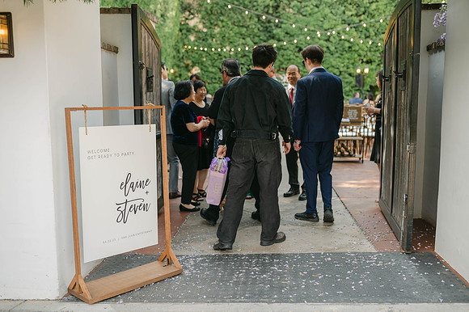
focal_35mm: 36
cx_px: 234
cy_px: 156
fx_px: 466
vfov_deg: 37.0
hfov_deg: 53.4
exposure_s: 1/500
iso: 100
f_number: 2
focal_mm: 35
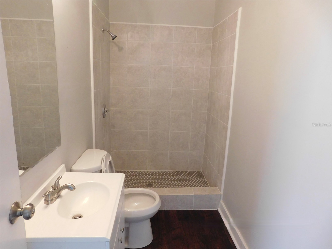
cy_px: 124
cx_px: 166
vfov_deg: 58.9
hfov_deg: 73.9
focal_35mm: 23
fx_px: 221
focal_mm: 4
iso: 280
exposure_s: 1/30
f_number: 3
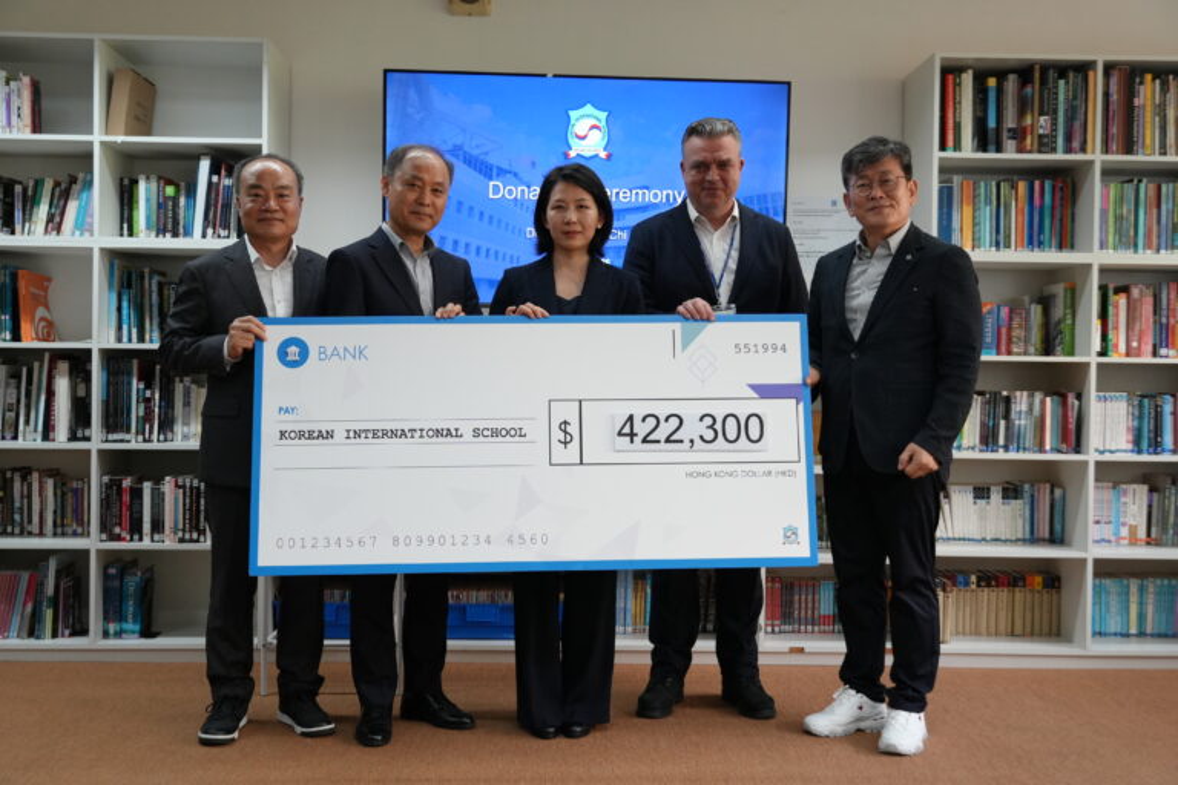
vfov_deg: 33.0
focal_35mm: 40
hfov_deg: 47.9
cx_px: 589
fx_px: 1325
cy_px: 392
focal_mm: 27
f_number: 4.5
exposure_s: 1/160
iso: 1250
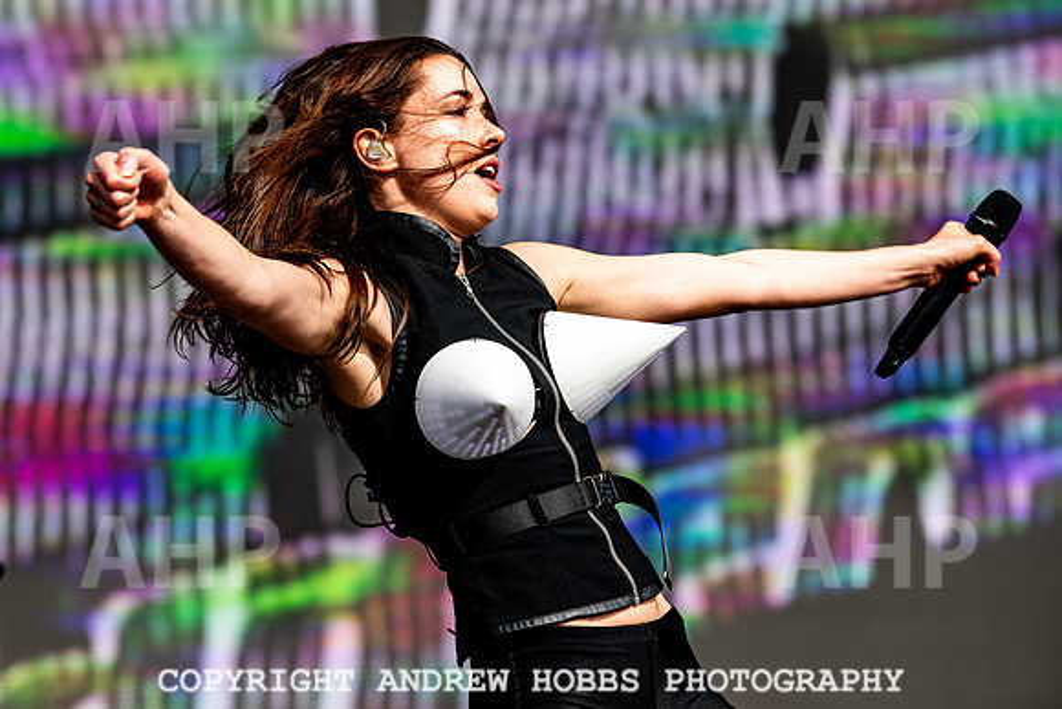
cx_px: 416
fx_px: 5923
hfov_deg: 10.2
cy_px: 309
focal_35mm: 201
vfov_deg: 6.8
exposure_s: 1/3200
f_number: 4.5
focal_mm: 165
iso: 250
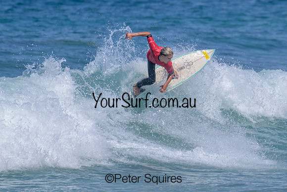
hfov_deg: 1.9
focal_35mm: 1081
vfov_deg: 1.3
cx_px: 193
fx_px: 8616
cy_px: 78
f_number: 11
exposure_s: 1/2000
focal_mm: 800
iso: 640
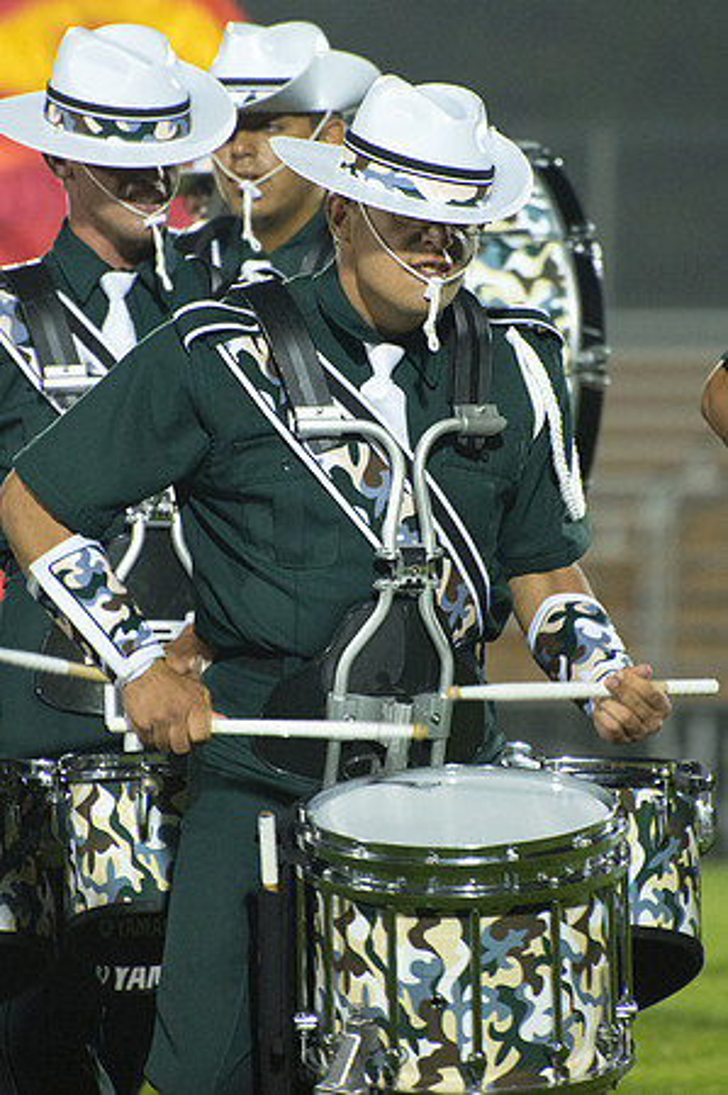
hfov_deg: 2.7
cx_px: 395
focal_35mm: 503
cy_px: 484
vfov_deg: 4.1
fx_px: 15281
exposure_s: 1/160
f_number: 5.6
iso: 4500
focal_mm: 300
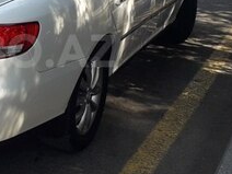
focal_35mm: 84
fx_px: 563
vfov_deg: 17.5
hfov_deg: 22.4
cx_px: 3
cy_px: 51
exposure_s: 1/426
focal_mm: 3.6
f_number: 1.9
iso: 40
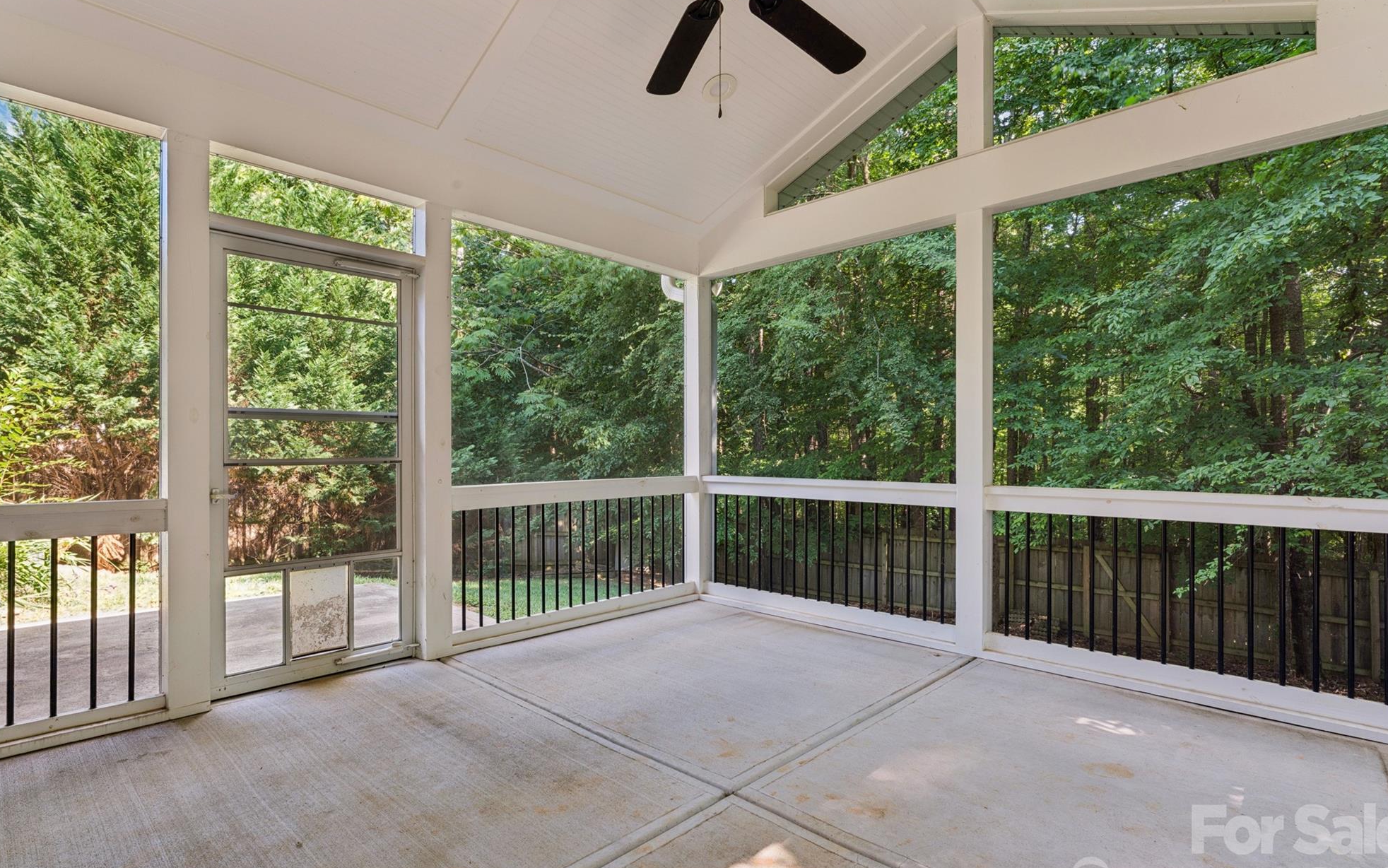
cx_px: 693
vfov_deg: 66.3
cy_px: 461
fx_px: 663
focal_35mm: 18
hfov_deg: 92.6
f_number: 13
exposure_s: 1/3.33
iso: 100
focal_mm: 16.5
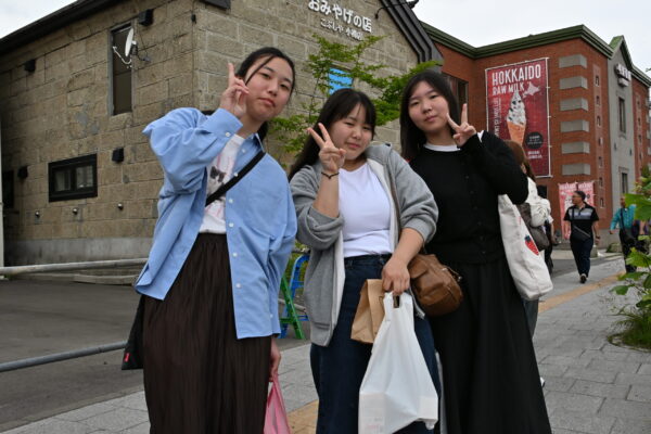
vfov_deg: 38.4
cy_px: 217
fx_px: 624
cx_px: 326
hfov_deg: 55.1
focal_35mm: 34
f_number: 10
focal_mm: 23
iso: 400
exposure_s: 1/400
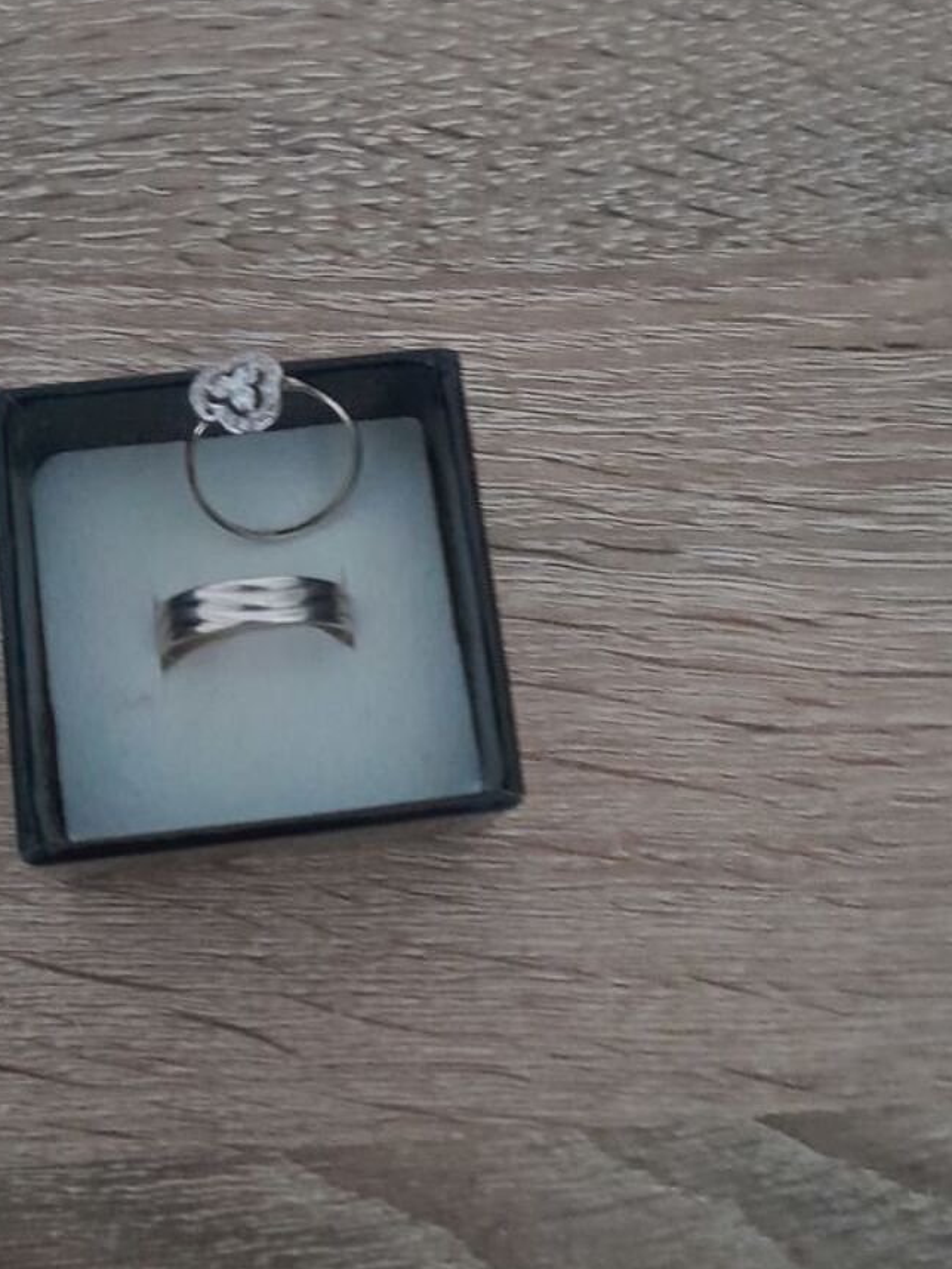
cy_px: 611
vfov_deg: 44.8
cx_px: 370
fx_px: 1540
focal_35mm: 42
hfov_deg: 34.2
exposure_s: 1/10
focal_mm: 4
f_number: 1.8
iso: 1250
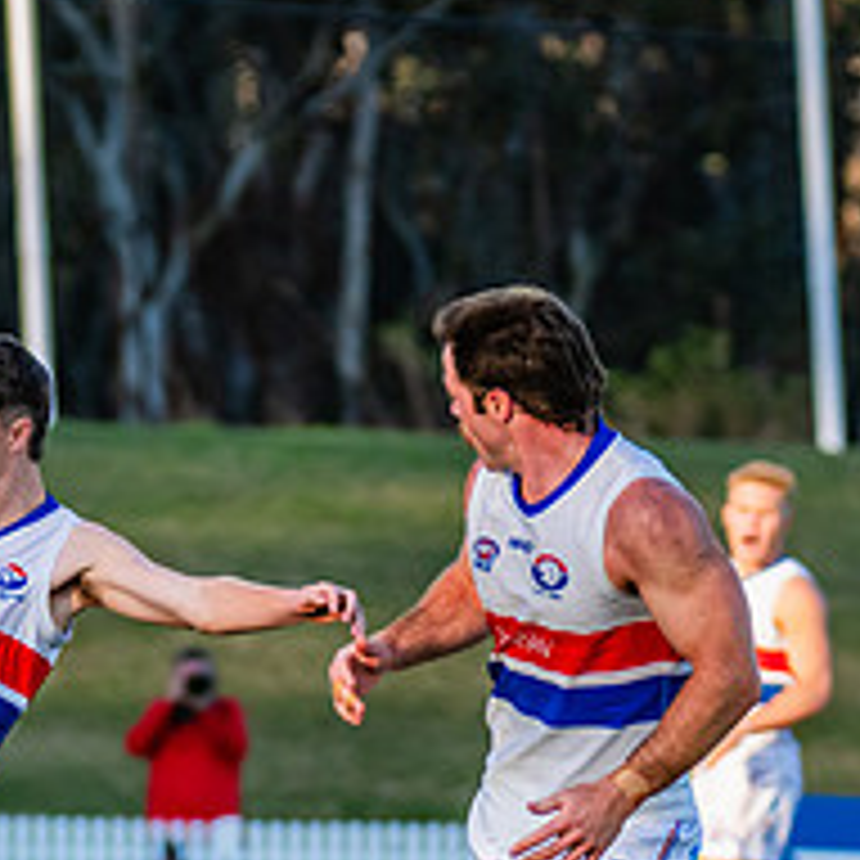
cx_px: -90
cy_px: 784
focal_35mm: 685
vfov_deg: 2.6
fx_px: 19254
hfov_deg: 2.6
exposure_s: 1/1600
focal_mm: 210
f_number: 4.5
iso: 800
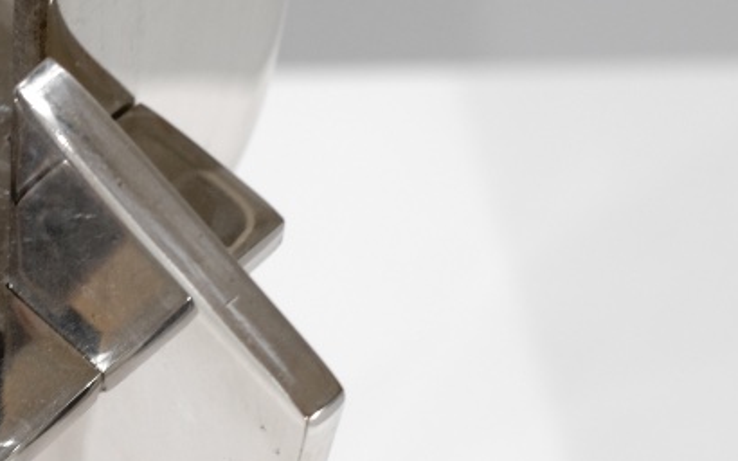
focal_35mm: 158
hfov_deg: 13.0
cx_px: -36
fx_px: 3177
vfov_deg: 8.3
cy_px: 256
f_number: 5.6
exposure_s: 1/70
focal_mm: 35
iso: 800
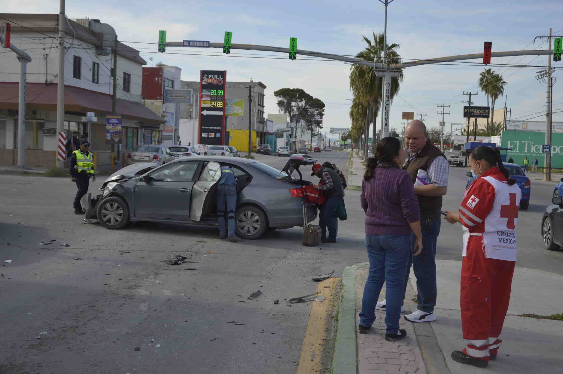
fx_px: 703
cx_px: 282
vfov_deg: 29.8
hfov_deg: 43.6
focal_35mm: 45
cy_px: 187
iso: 100
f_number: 4.2
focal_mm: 30
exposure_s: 1/500
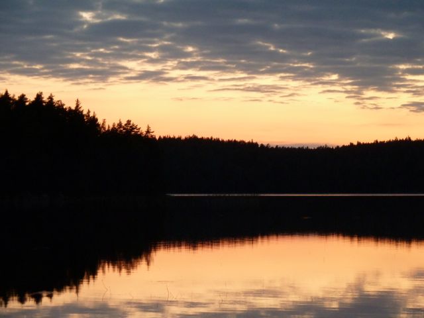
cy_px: 159
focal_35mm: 128
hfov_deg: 15.4
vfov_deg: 11.6
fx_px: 1568
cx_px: 212
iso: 400
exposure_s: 1/10
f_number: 4.4
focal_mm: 21
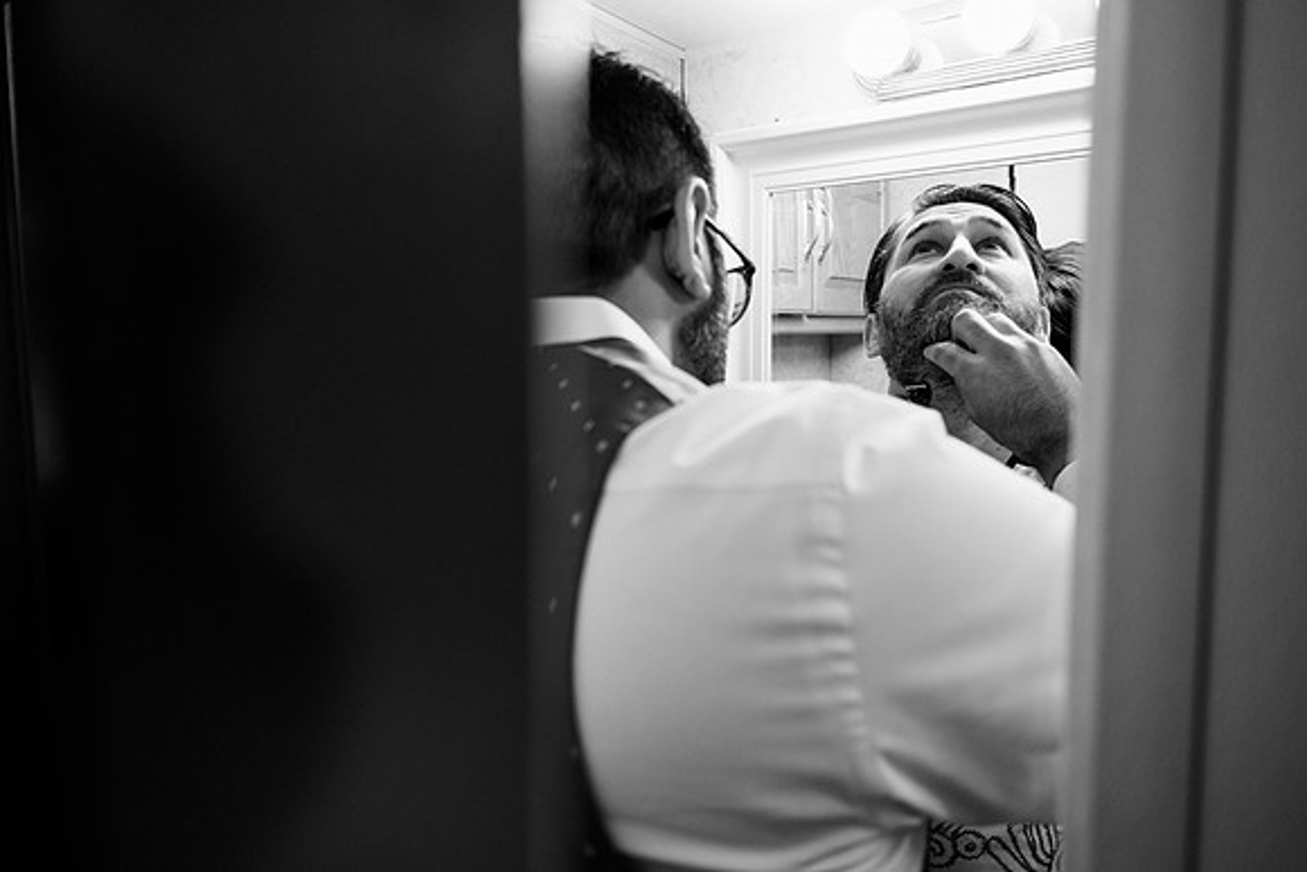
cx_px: 654
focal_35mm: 24
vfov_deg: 53.2
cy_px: 436
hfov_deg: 73.7
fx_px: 871
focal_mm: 16
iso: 800
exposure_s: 1/125
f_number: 2.8
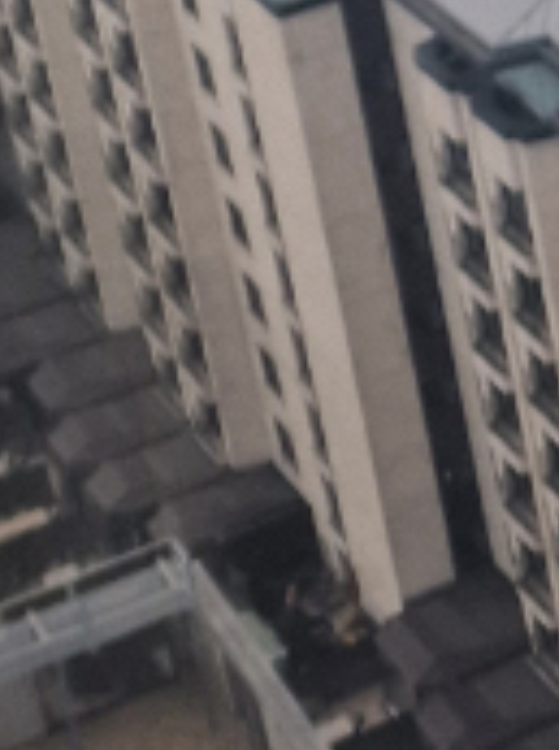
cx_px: 1928
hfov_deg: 7.5
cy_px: -416
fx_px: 3458
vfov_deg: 11.8
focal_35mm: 160
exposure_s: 1/826
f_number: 1.8
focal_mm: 6.4
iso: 50
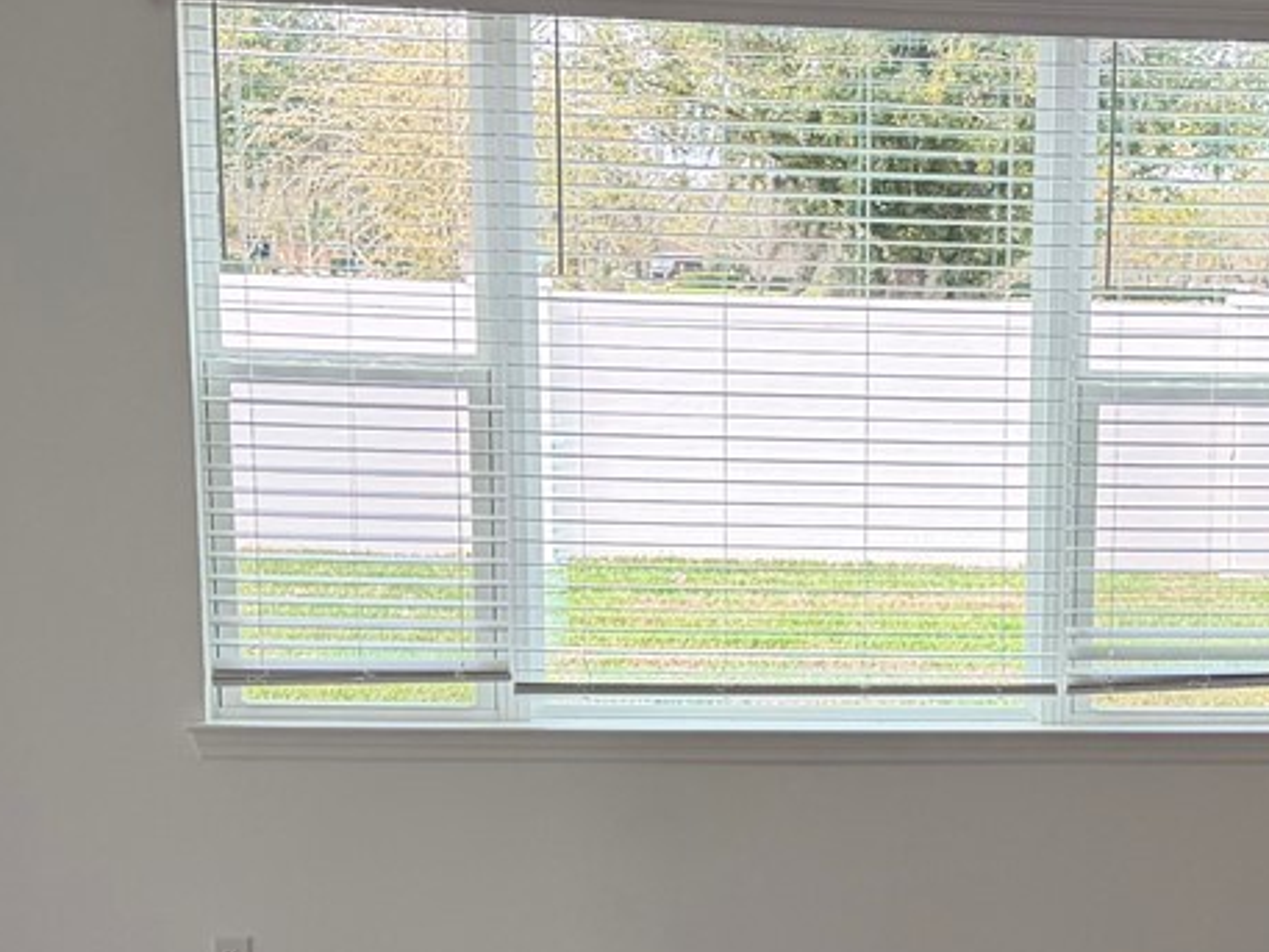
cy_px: 1016
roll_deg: -1.7
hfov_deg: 22.9
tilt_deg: -13.2
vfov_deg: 17.1
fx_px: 3080
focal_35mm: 84
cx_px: 1041
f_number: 1.78
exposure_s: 1/260
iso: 80
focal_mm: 6.76
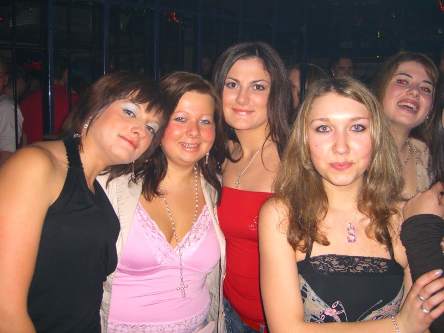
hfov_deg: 49.0
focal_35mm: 38
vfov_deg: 37.7
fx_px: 487
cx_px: 222
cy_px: 166
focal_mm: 7.9
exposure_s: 1/60
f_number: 2.8
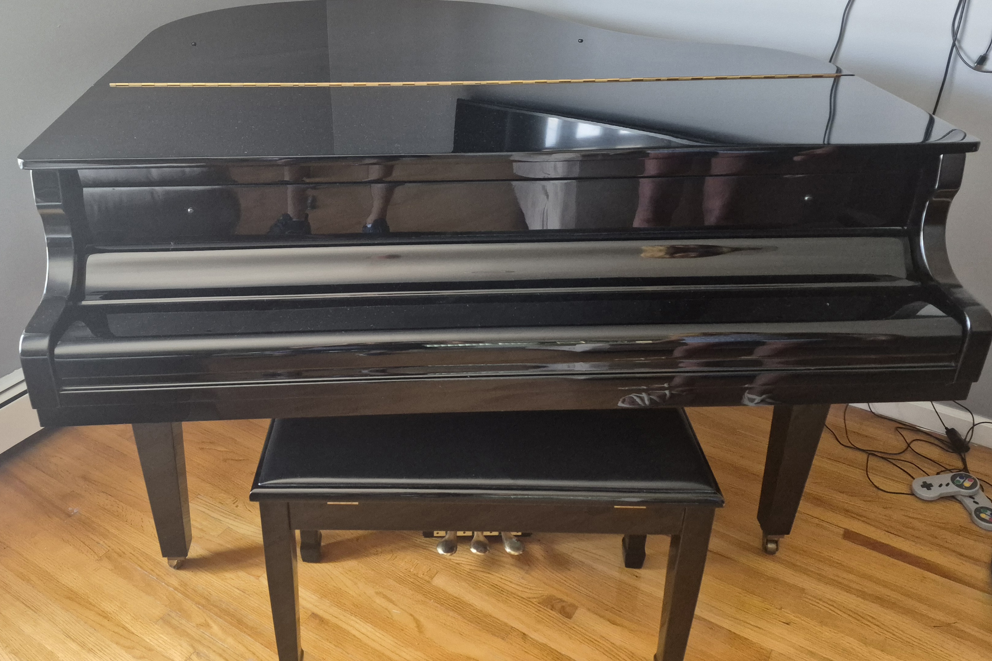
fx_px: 661
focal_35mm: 24
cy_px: 291
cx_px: 495
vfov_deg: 53.0
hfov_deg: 73.7
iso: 1250
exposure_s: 1/120
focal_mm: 5.4
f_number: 1.8
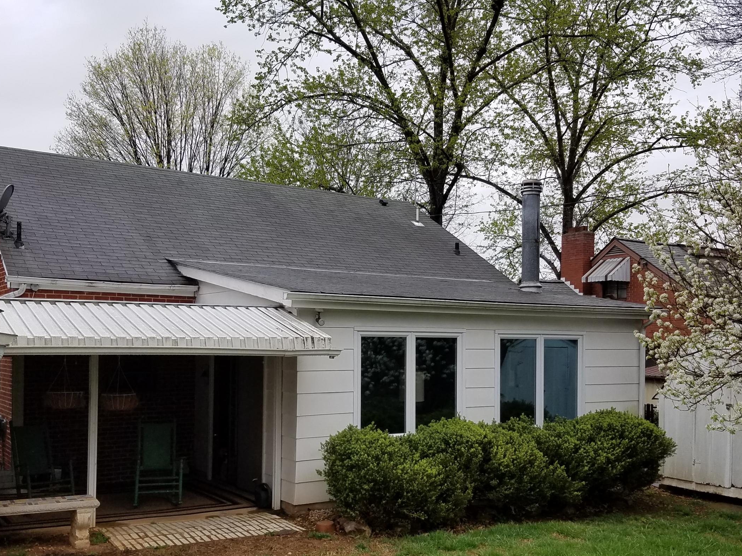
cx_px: 383
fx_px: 793
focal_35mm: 37
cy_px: 328
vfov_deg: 38.5
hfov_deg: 50.1
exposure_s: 1/1024
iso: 50
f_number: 1.7
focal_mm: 4.2
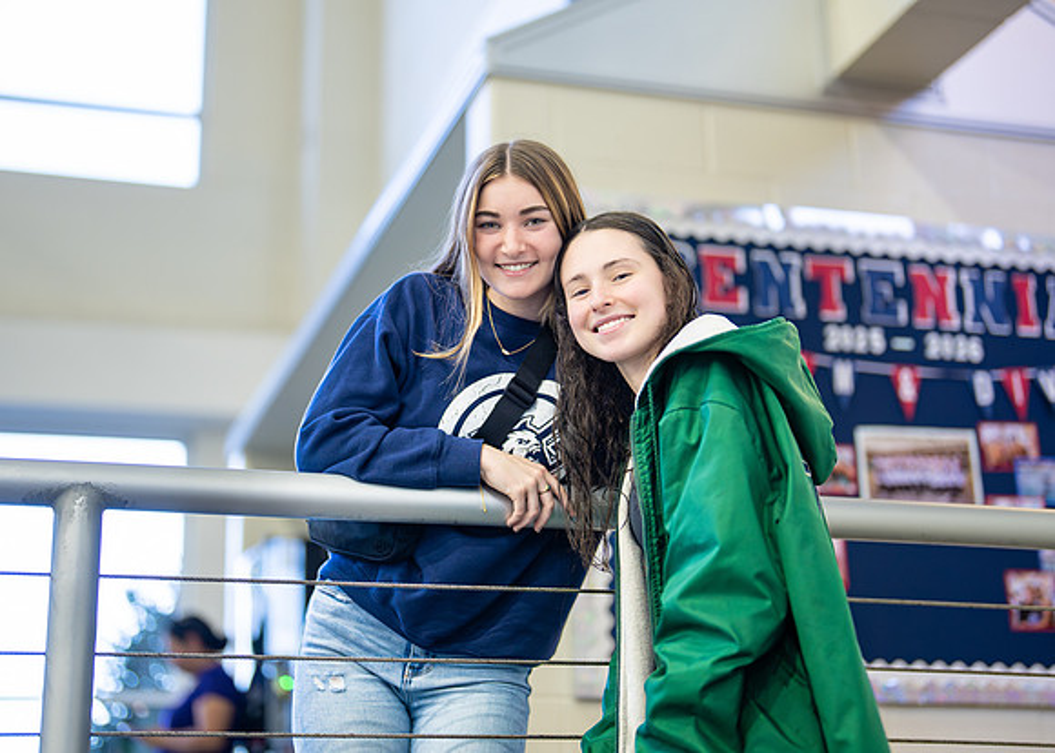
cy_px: 329
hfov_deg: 32.1
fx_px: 1832
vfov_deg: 23.2
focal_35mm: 61
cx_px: 524
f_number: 1.2
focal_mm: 50
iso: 640
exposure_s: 1/800
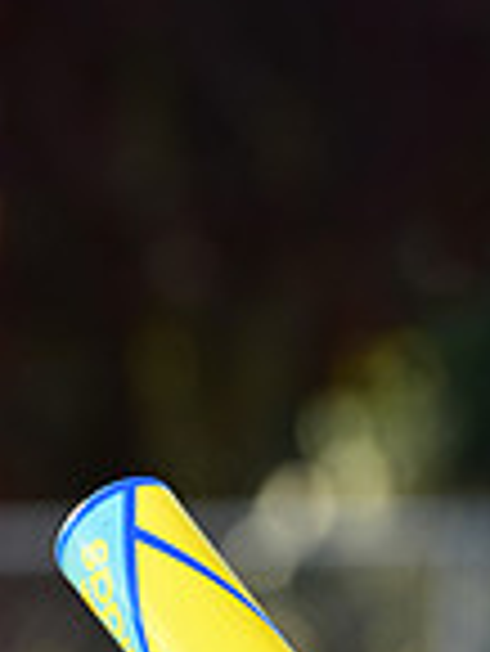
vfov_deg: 2.9
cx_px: 865
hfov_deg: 2.1
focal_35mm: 692
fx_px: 13041
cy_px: 1115
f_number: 5
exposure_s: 1/250
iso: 80
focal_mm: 180
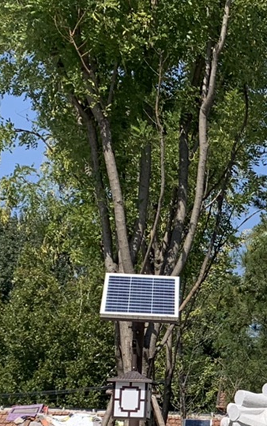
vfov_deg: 20.0
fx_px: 1186
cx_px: 349
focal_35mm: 102
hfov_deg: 12.4
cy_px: 376
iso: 25
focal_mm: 4.25
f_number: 1.8
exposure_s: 1/2545
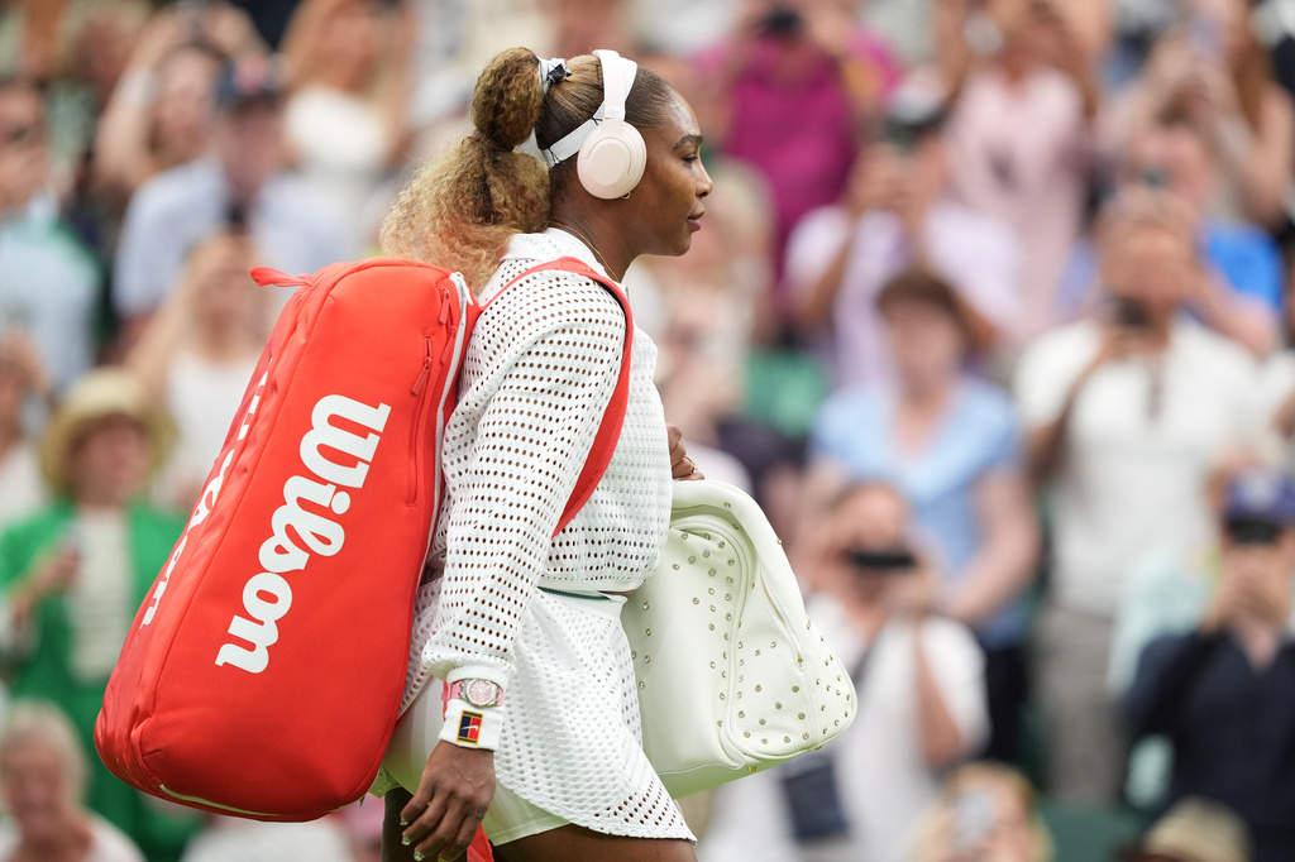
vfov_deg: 3.4
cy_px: 431
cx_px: 648
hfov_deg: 5.2
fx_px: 14383
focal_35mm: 400
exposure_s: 1/1600
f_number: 3.2
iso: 2000
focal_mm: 400
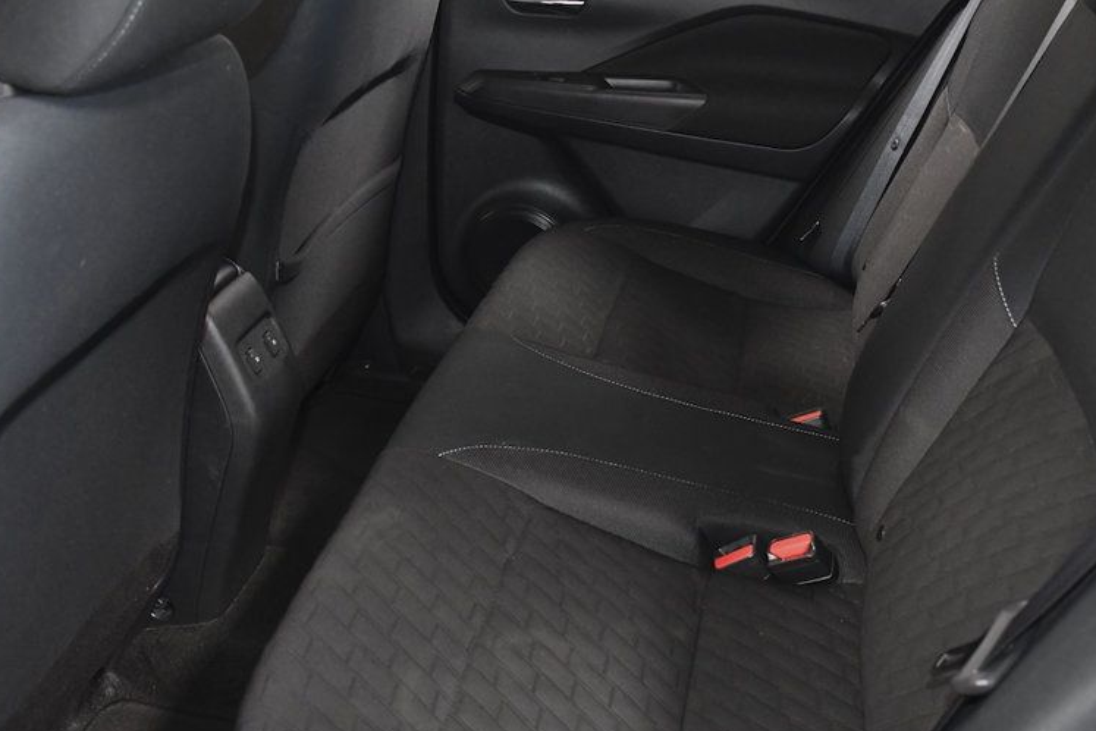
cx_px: 687
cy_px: 419
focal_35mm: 37
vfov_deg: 35.9
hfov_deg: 51.3
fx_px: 1126
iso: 2500
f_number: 3.5
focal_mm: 18
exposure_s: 1/125
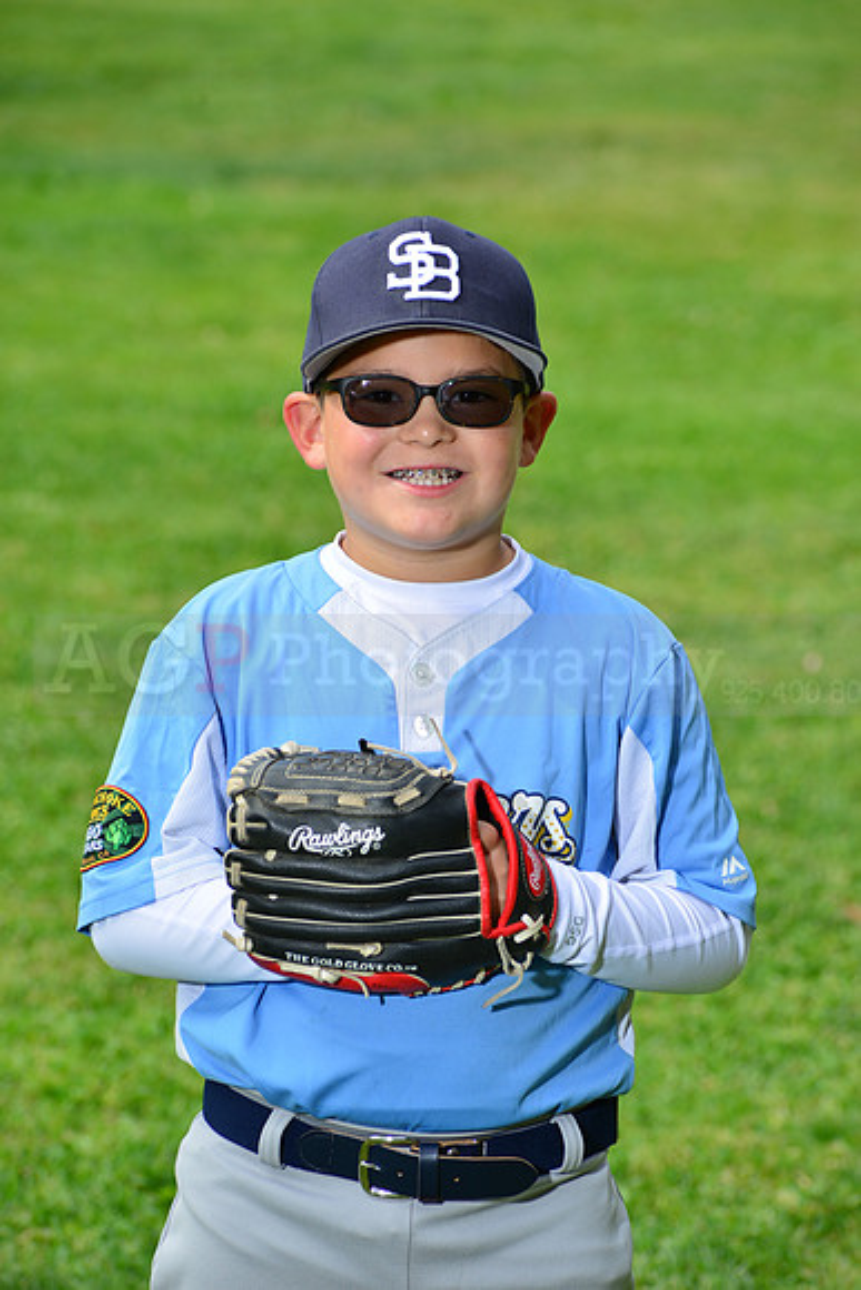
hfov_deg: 7.4
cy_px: 645
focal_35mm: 185
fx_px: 6632
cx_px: 430
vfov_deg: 11.1
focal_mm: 185
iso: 160
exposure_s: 1/200
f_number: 10
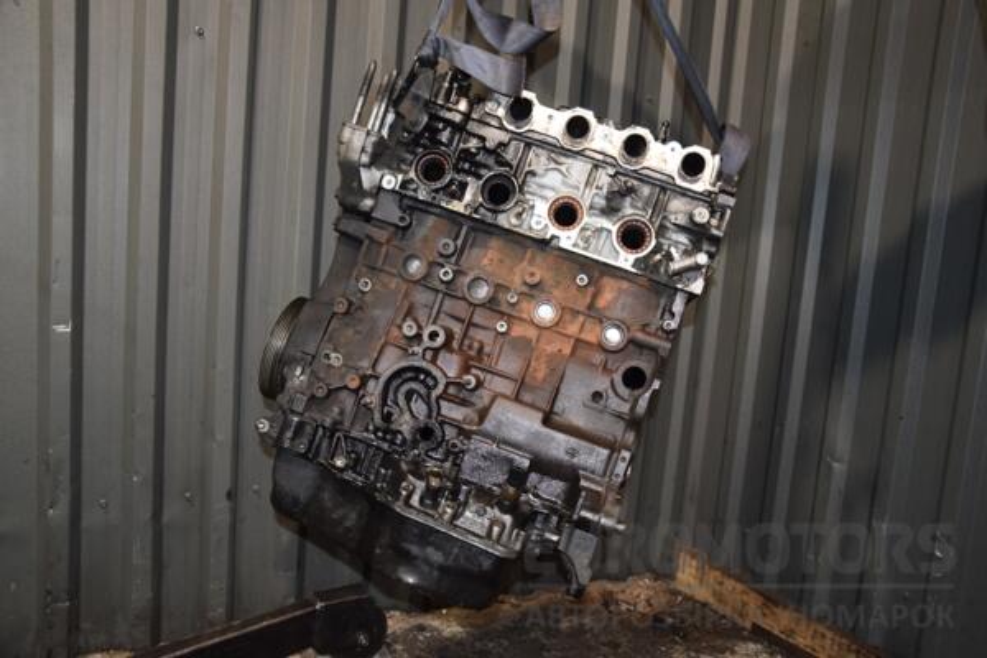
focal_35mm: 32
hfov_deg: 59.5
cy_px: 329
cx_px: 494
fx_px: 864
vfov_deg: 41.7
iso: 800
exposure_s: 1/60
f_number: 5
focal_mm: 21
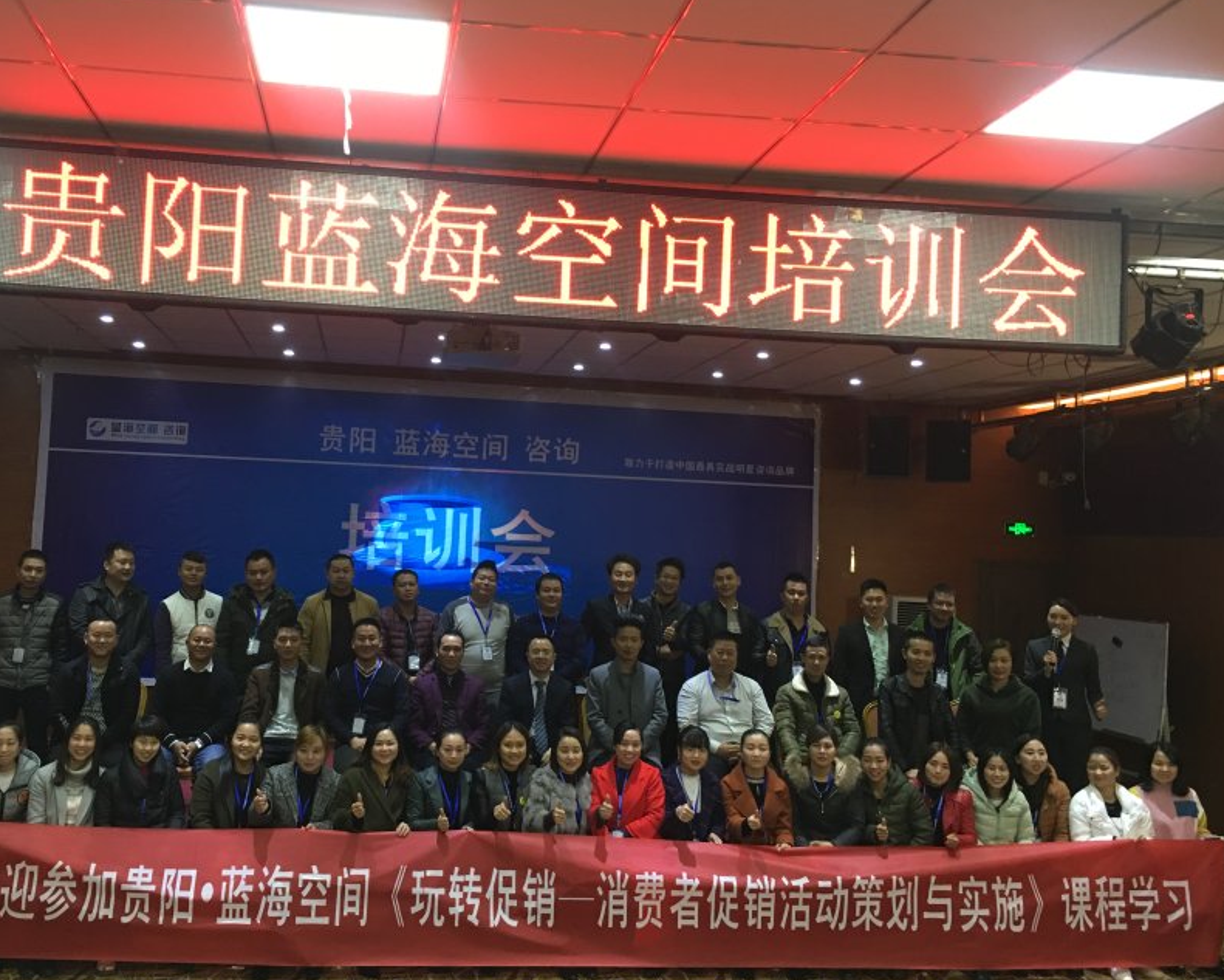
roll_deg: -3.7
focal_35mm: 34
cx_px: 509
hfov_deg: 52.6
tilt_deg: +4.5
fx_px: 1232
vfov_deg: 43.3
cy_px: 458
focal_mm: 4.15
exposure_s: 1/17
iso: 80
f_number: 2.2
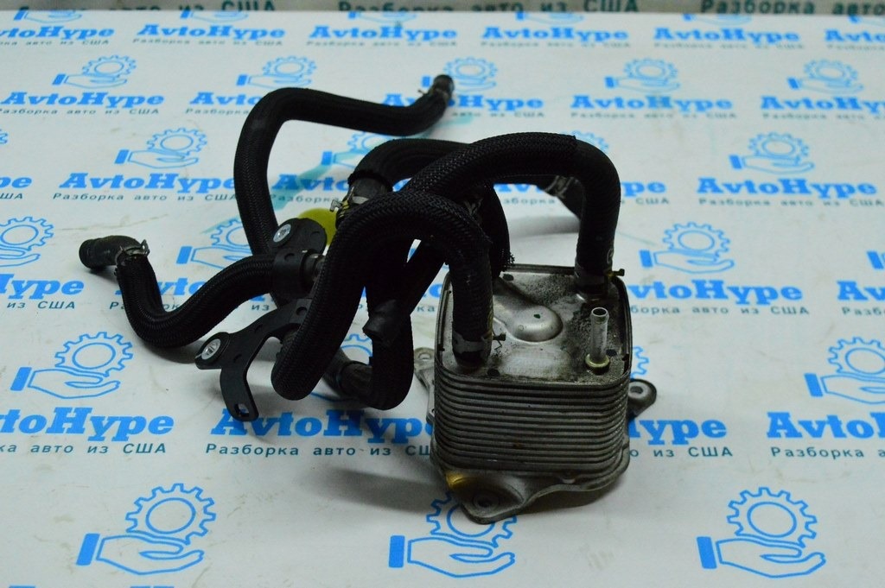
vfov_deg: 26.4
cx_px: 442
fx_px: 1253
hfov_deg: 38.9
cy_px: 294
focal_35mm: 51
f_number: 6.3
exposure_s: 1/640
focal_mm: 34
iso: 6400
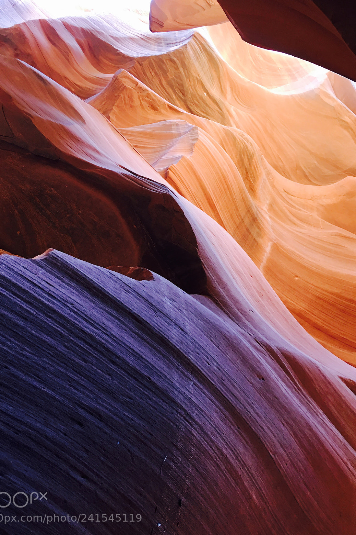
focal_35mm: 31
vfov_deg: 60.3
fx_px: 460
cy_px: 270
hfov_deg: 42.3
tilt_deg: +56.7
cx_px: 168
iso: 80
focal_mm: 4.15
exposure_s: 1/30
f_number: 2.2
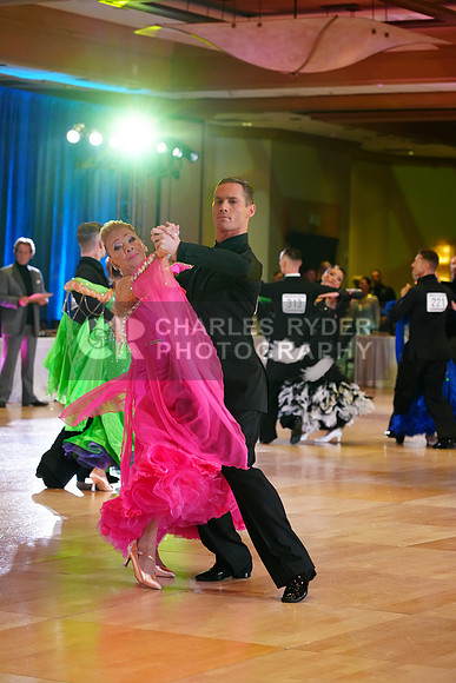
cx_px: 228
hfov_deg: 13.0
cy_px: 342
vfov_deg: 19.5
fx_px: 1994
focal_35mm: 105
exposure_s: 1/640
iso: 4000
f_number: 4
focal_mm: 105
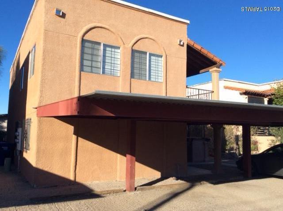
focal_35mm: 32
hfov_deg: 56.9
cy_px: 106
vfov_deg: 44.1
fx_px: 261
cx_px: 142
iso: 32
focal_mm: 3.3
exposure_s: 1/1003
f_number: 2.4
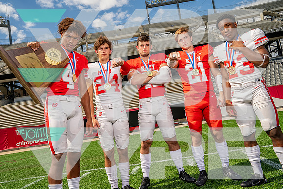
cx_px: 142
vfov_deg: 45.0
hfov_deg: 63.6
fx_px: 228
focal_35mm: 29
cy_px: 94
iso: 100
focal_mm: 29
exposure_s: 1/320
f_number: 8
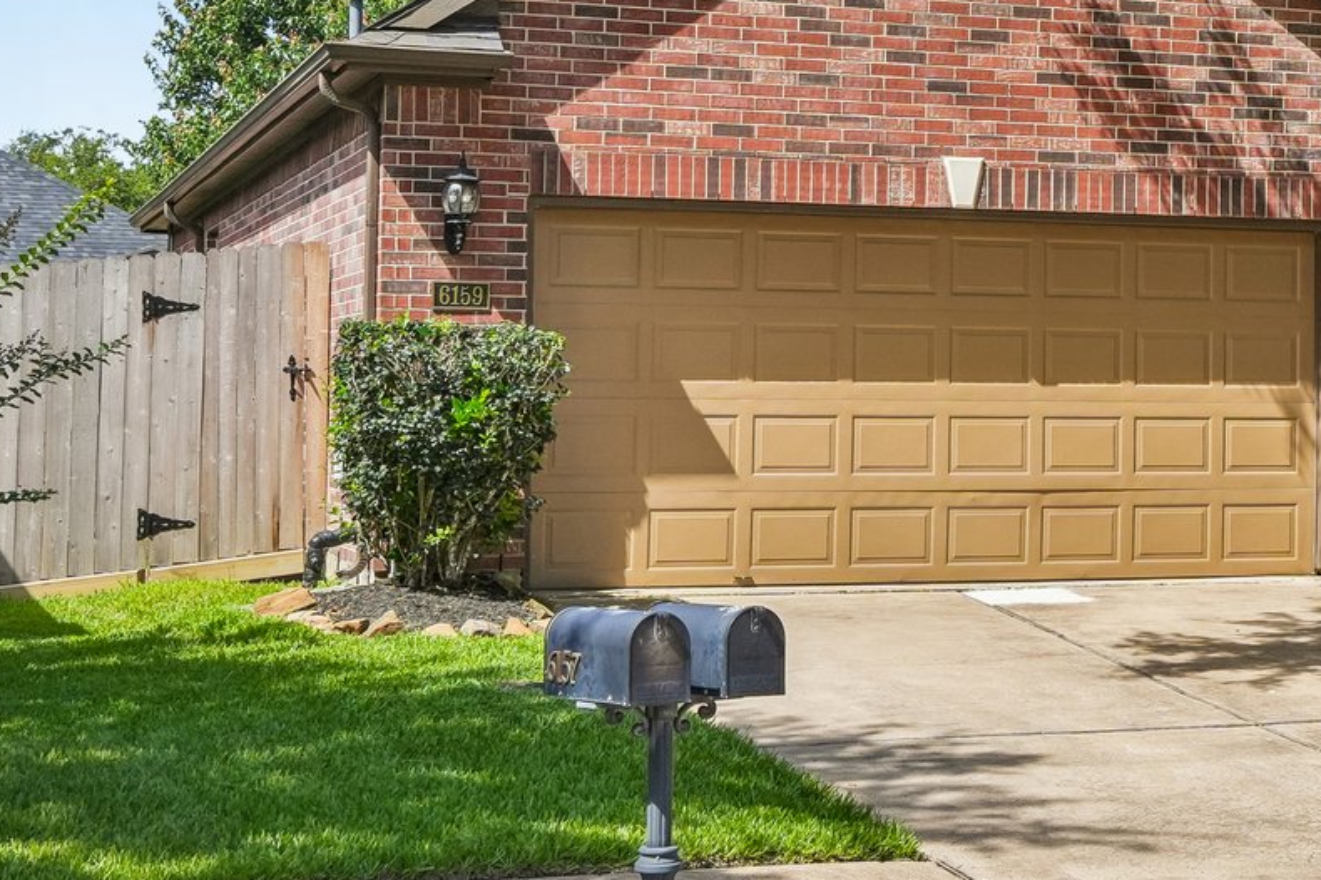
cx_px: 1293
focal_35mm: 83
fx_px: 3044
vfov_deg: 16.2
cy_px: 101
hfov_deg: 23.5
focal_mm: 32
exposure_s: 1/1000
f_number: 8
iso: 400
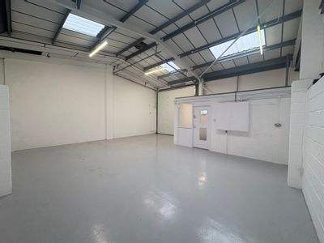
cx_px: 162
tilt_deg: -1.7
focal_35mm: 14
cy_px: 122
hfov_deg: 102.1
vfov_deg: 85.7
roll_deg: -0.6
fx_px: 131
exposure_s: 1/137
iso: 80
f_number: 2.2
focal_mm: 2.22
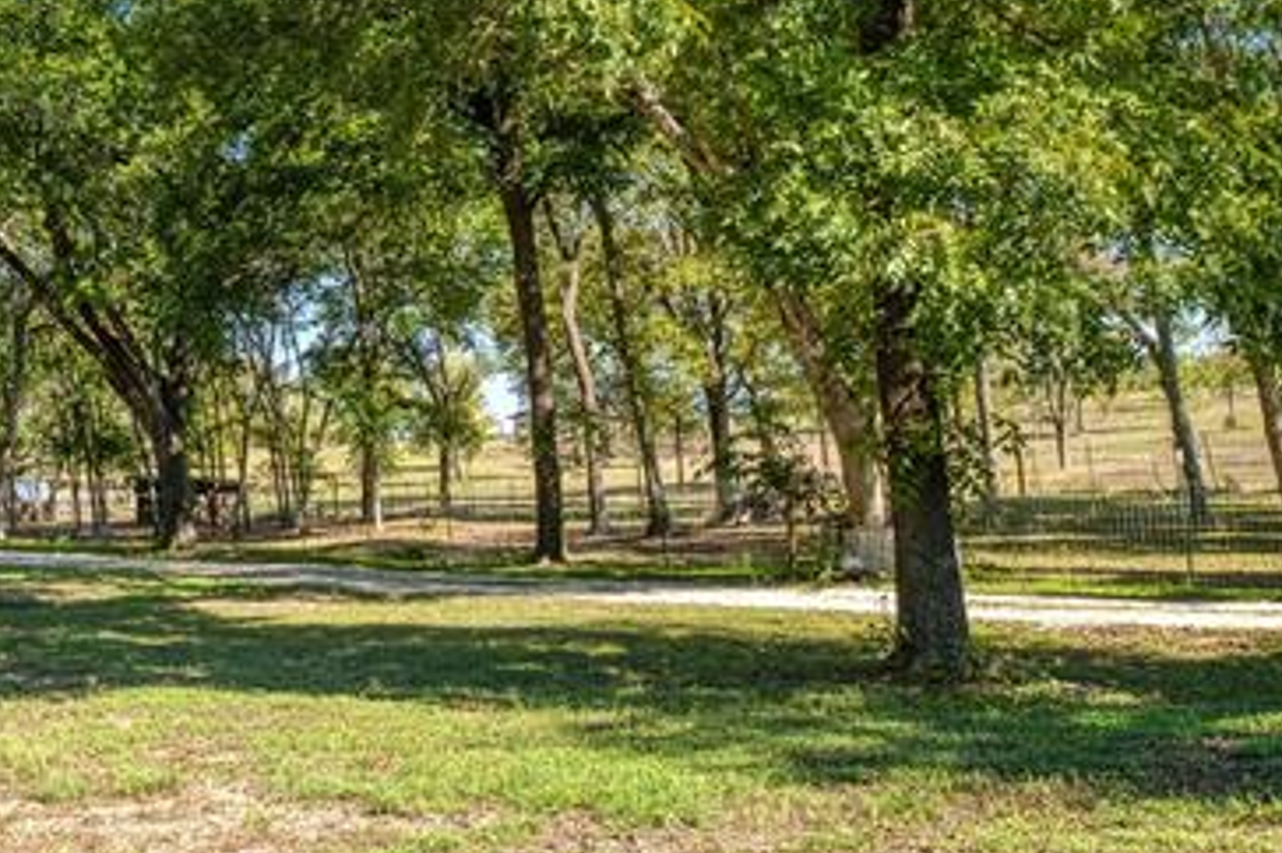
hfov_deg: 38.1
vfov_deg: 29.2
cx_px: -39
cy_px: 190
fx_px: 1601
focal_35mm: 45
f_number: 10
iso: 125
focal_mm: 16
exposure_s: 1/40
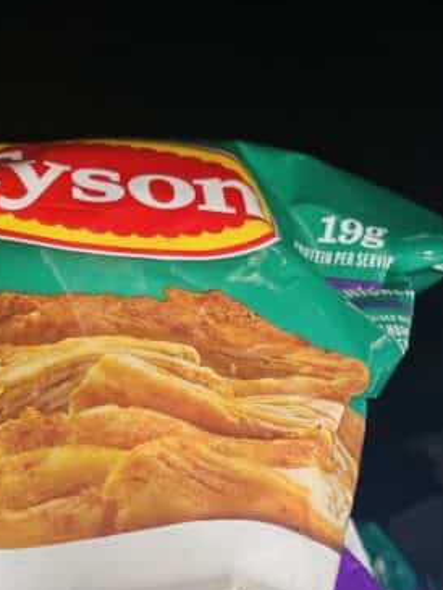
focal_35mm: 73
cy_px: 781
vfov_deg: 23.4
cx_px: 27
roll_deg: -1.2
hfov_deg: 19.7
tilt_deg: -4.0
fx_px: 1245
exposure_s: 1/120
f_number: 1.6
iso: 80
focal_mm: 4.2
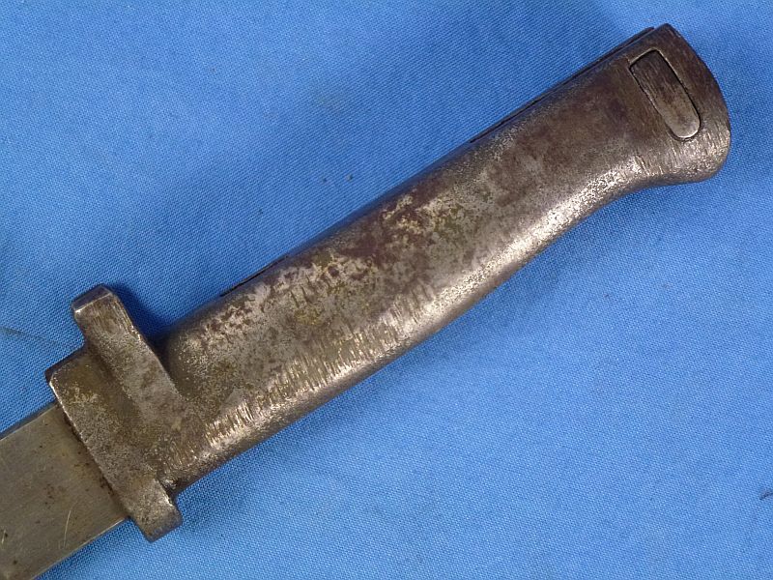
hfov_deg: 23.8
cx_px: 386
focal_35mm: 82
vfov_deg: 18.0
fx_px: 1831
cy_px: 290
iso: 400
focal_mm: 14.8
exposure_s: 1/60
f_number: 4.8
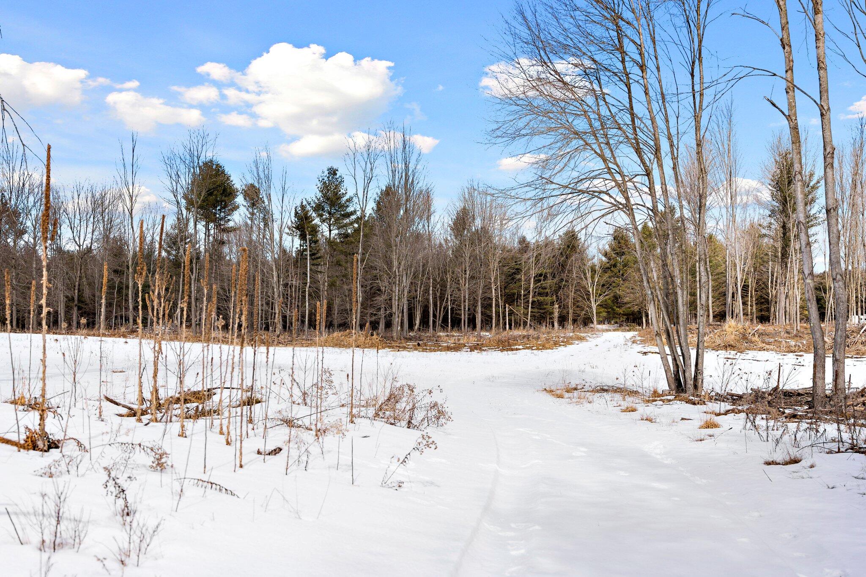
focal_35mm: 36
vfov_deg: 36.9
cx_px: 433
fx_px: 866
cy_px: 288
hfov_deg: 53.1
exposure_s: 1/4000
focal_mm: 24
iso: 320
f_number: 2.8
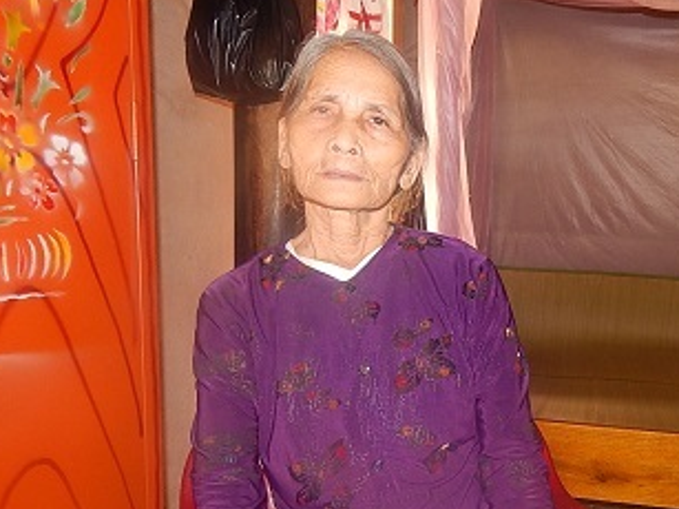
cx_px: 462
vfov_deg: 39.4
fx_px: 706
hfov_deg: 50.3
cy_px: 312
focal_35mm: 36
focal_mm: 4
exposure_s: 1/30
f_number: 3
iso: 200
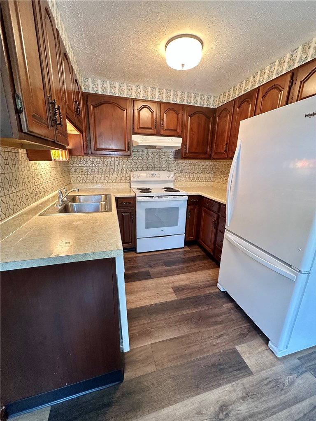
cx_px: 158
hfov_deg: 85.7
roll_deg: -2.8
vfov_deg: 102.1
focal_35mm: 14
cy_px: 210
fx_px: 170
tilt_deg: -14.0
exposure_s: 1/60
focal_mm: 2.22
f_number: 2.2
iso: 250
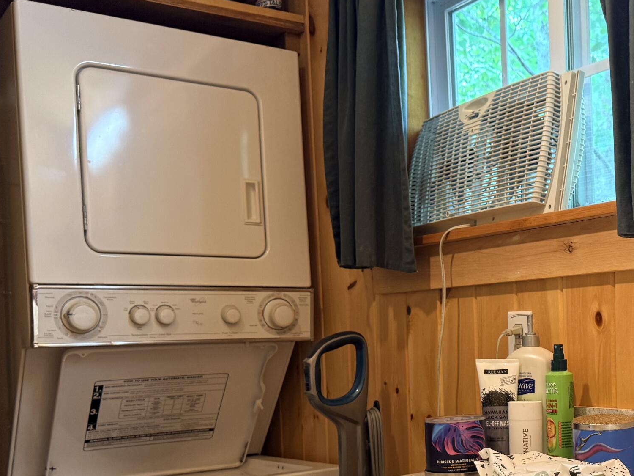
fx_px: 879
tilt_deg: -3.1
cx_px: 561
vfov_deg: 29.5
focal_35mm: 48
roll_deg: +0.9
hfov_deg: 37.3
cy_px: 383
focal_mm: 6.76
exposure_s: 1/60
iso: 160
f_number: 1.78
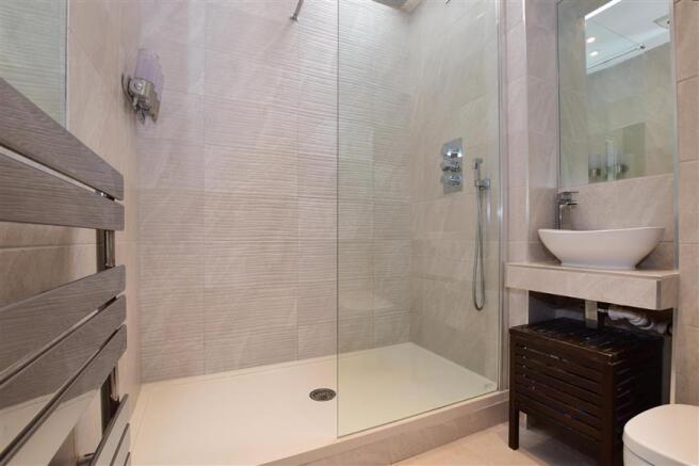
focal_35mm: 15
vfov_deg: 77.3
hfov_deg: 100.4
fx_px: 291
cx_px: 350
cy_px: 233
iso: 200
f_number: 7.1
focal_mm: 10
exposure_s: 1/10
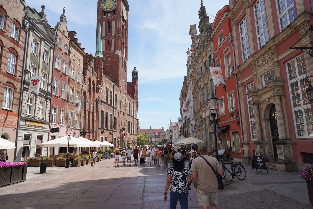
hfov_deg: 73.7
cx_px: 156
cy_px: 104
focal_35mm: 24
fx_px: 209
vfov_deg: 53.1
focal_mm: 24
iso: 100
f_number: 13
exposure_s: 1/100
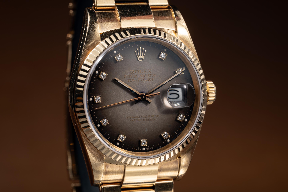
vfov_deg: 13.0
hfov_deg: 19.5
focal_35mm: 105
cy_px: 96
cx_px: 144
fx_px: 840
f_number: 22
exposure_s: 1/100
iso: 64
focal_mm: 105
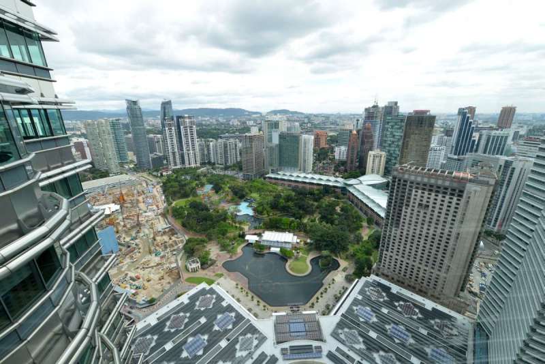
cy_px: 182
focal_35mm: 14
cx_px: 272
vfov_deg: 81.3
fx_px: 212
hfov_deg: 104.2
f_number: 5.6
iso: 100
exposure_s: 1/125
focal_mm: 14
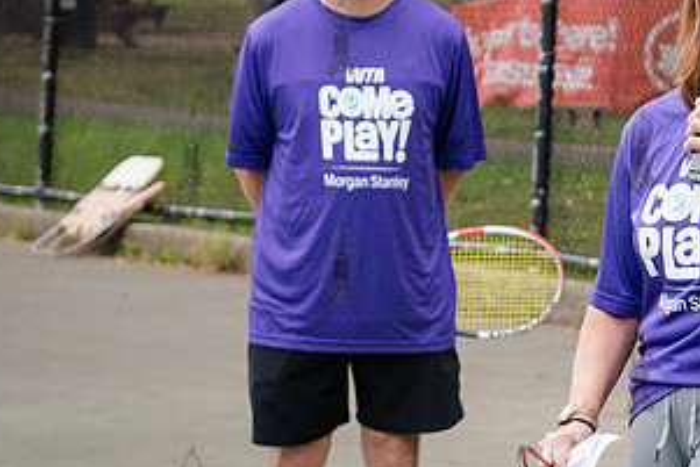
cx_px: 723
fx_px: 4922
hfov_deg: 8.1
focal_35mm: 253
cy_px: 186
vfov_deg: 5.4
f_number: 4.5
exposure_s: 1/1000
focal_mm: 70
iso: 1600
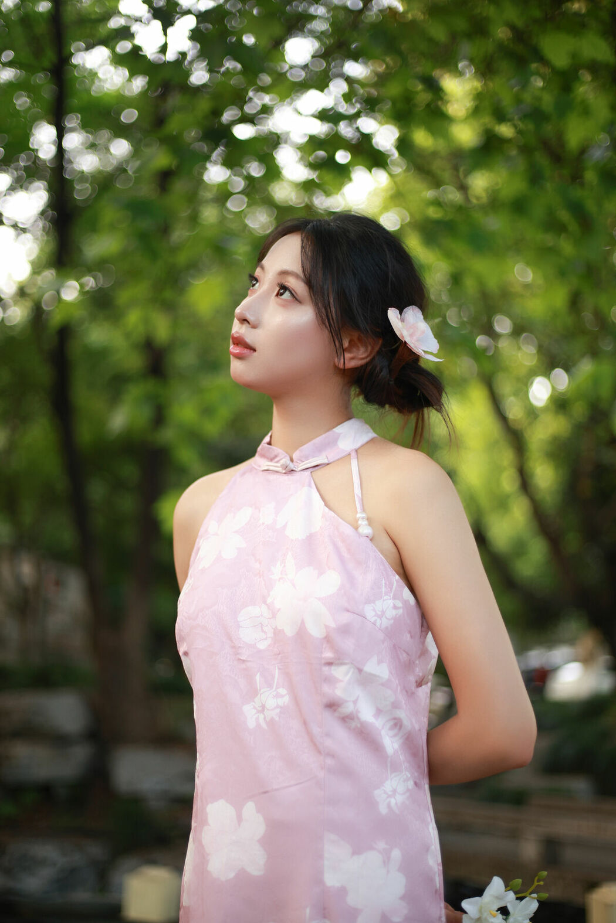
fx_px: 1258
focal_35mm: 49
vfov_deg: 40.3
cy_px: 462
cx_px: 308
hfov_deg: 27.5
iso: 640
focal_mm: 50
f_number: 1.8
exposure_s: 1/200
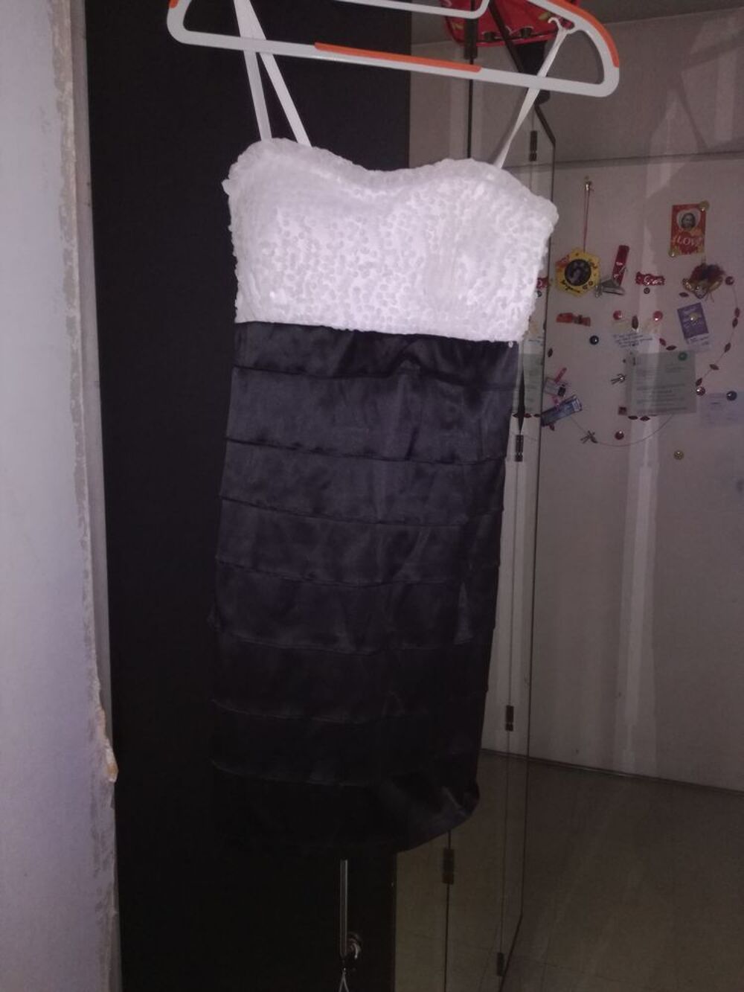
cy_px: 496
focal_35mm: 27
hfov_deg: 51.4
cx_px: 372
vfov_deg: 65.3
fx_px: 774
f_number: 2
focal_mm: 3.79
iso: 250
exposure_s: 1/33.3
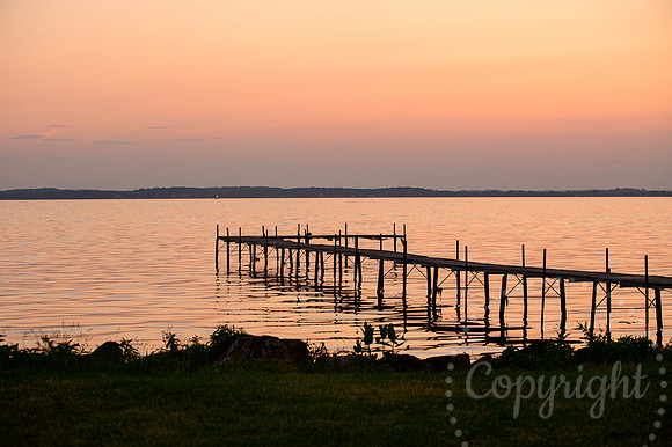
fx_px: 1455
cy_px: 224
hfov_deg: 26.0
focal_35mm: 78
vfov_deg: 17.5
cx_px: 336
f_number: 4.5
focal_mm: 78
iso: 500
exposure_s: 1/250
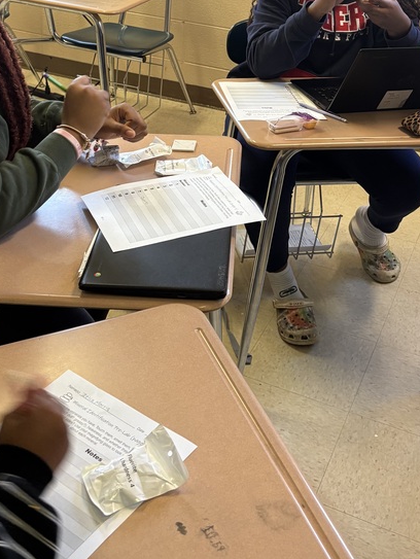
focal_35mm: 49
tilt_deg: -20.1
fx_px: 792
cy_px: 124
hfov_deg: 29.7
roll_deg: -1.8
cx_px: 201
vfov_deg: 37.7
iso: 160
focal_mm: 5.96
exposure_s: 1/60
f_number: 1.6
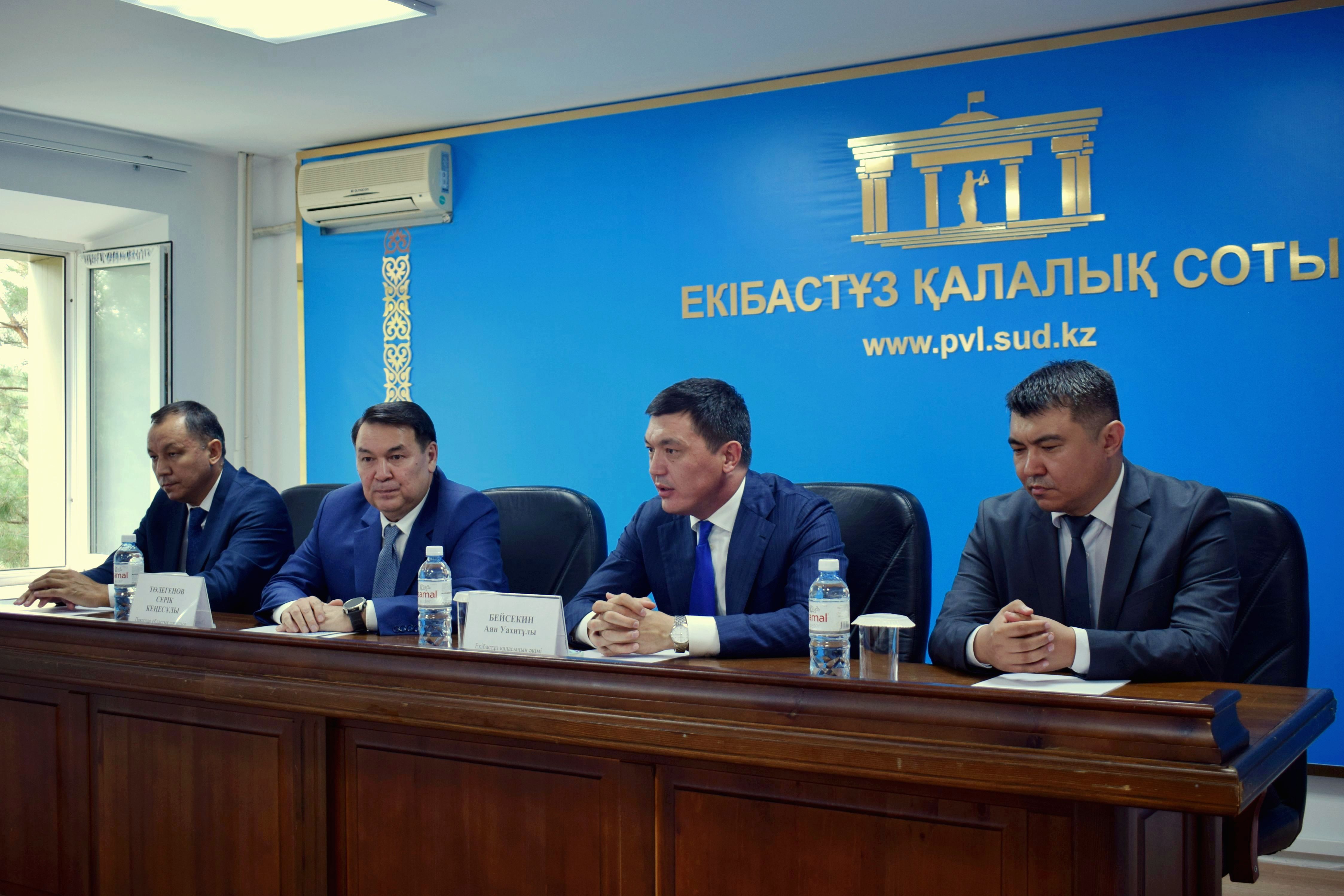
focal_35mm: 39
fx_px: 1456
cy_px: 448
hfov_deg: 49.5
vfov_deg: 34.2
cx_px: 672
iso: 400
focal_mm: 26
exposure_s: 1/60
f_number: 4
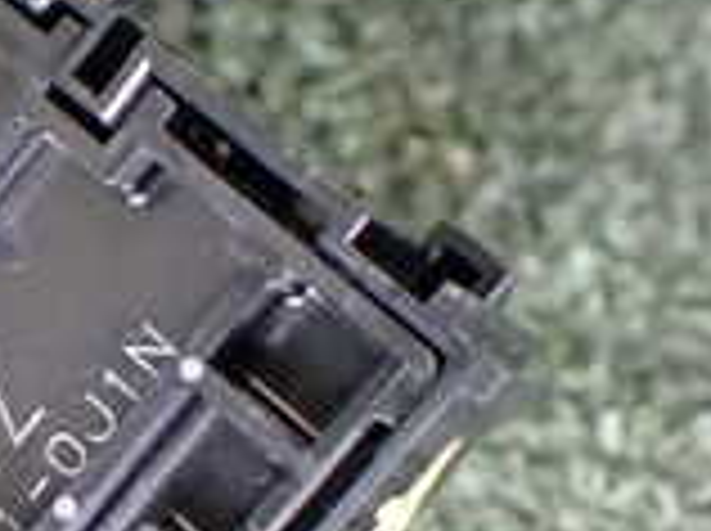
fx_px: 2338
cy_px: 477
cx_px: -148
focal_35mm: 114
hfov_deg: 16.6
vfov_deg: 12.9
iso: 800
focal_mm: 5.4
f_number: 2.3
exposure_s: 1/60
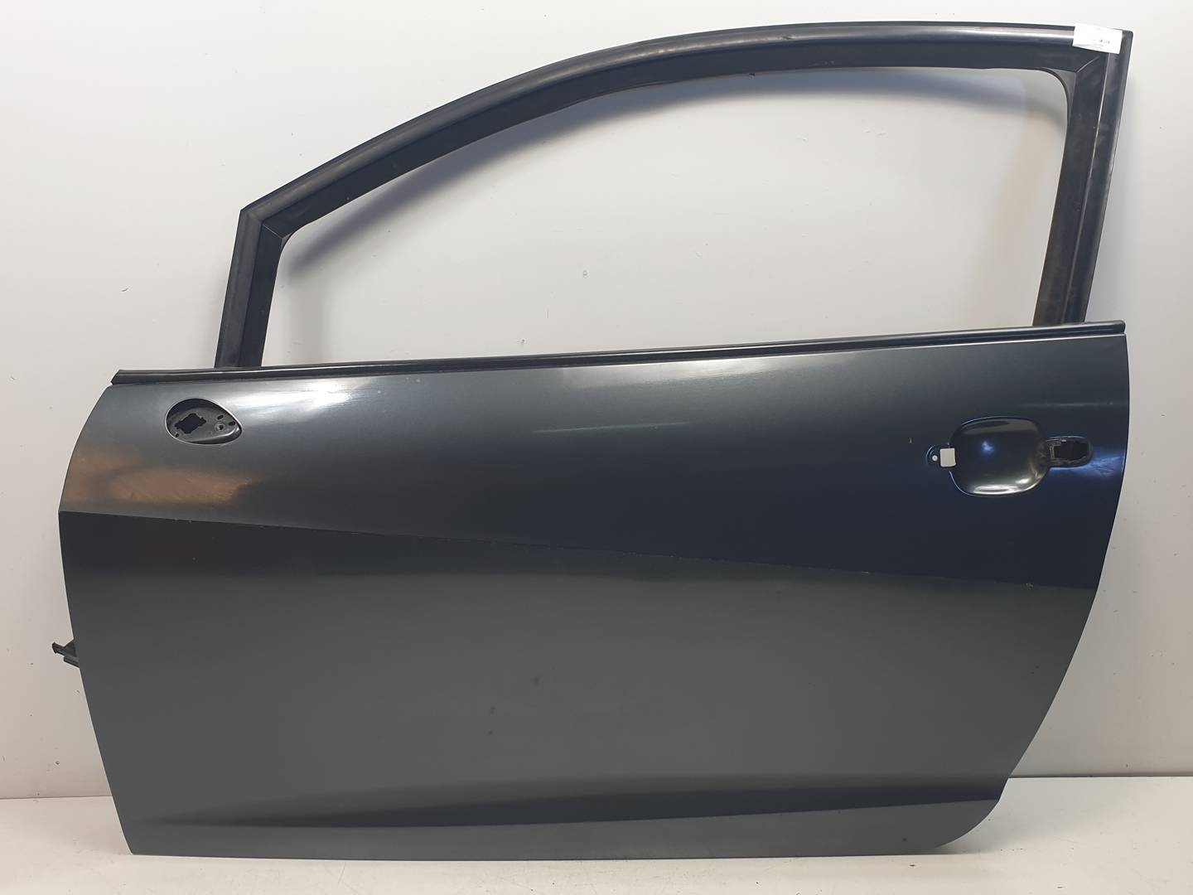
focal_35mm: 26
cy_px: 448
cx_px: 596
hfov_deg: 67.3
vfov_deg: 53.1
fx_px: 896
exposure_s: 1/100
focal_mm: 4.3
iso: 80
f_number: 2.4
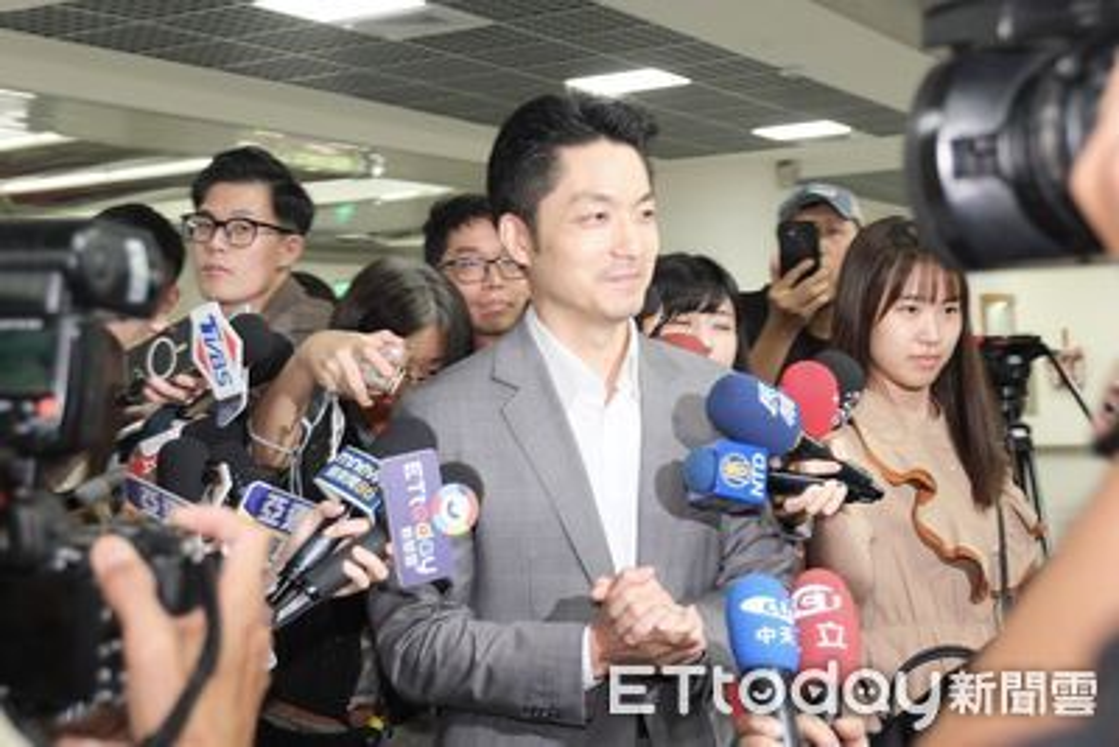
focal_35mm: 31
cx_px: 560
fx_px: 964
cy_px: 374
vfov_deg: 42.4
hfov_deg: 60.3
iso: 1600
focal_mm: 20.6
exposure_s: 1/160
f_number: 2.8
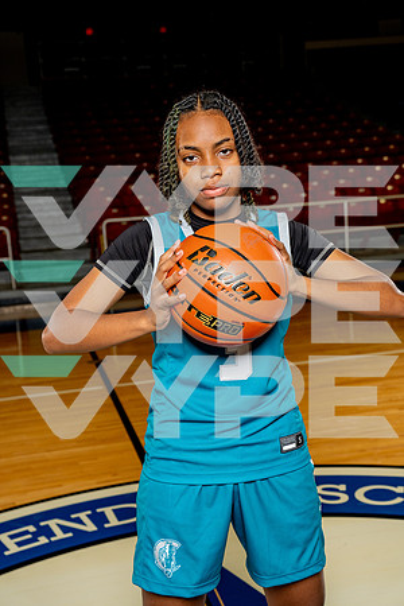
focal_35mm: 50
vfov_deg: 39.6
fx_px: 842
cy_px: 303
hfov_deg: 27.0
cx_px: 202
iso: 640
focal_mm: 50
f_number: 5.6
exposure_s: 1/250
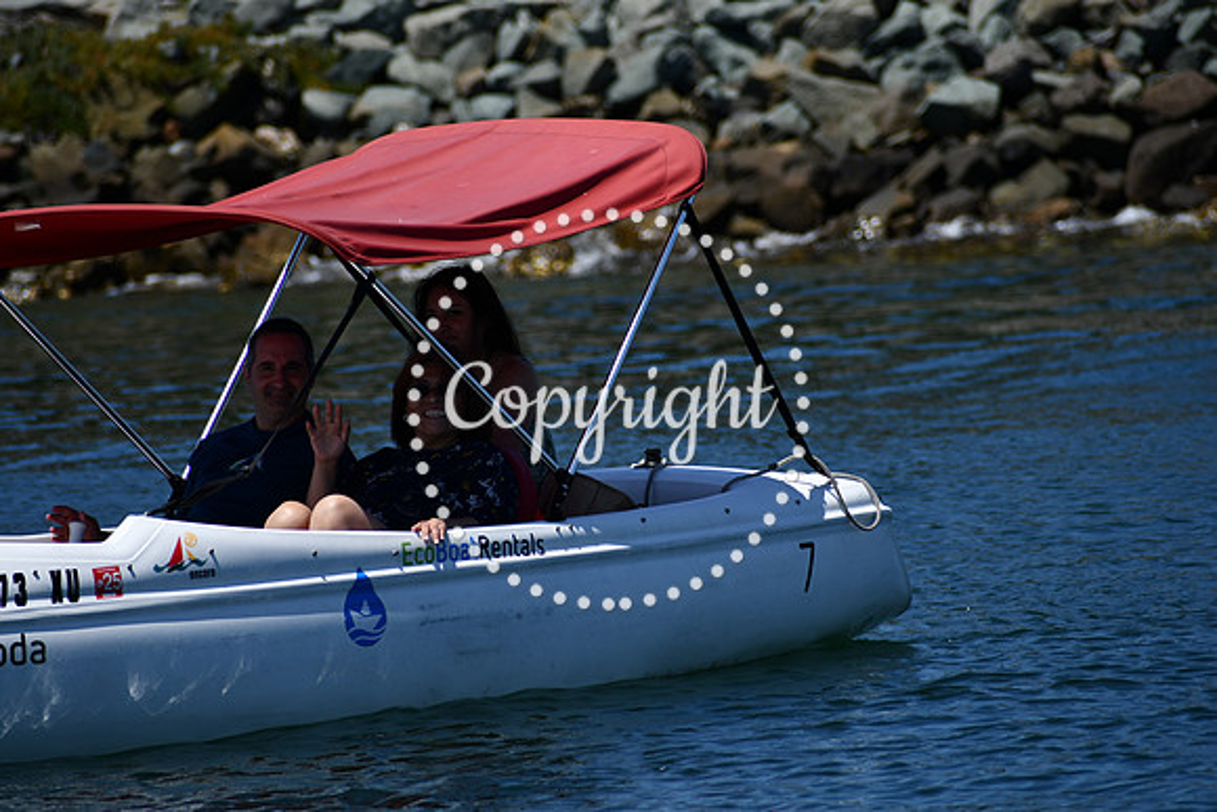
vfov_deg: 3.1
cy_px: 406
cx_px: 608
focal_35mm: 450
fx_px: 15215
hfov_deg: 4.6
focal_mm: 300
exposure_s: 1/1600
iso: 200
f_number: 7.1
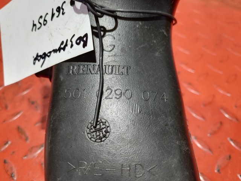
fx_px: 181
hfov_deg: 67.3
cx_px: 120
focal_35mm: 26
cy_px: 90
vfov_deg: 53.1
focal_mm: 6.24
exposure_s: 1/100
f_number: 1.9
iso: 936
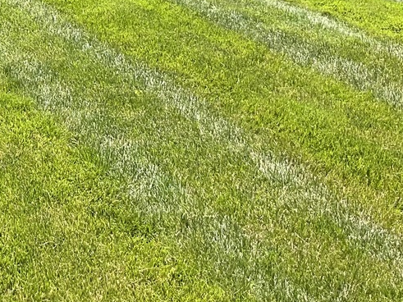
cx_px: -60
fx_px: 989
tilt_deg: -10.6
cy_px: -40
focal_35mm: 85
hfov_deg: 21.6
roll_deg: +2.7
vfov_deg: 16.8
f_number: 1.8
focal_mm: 3
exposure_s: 1/620
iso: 16
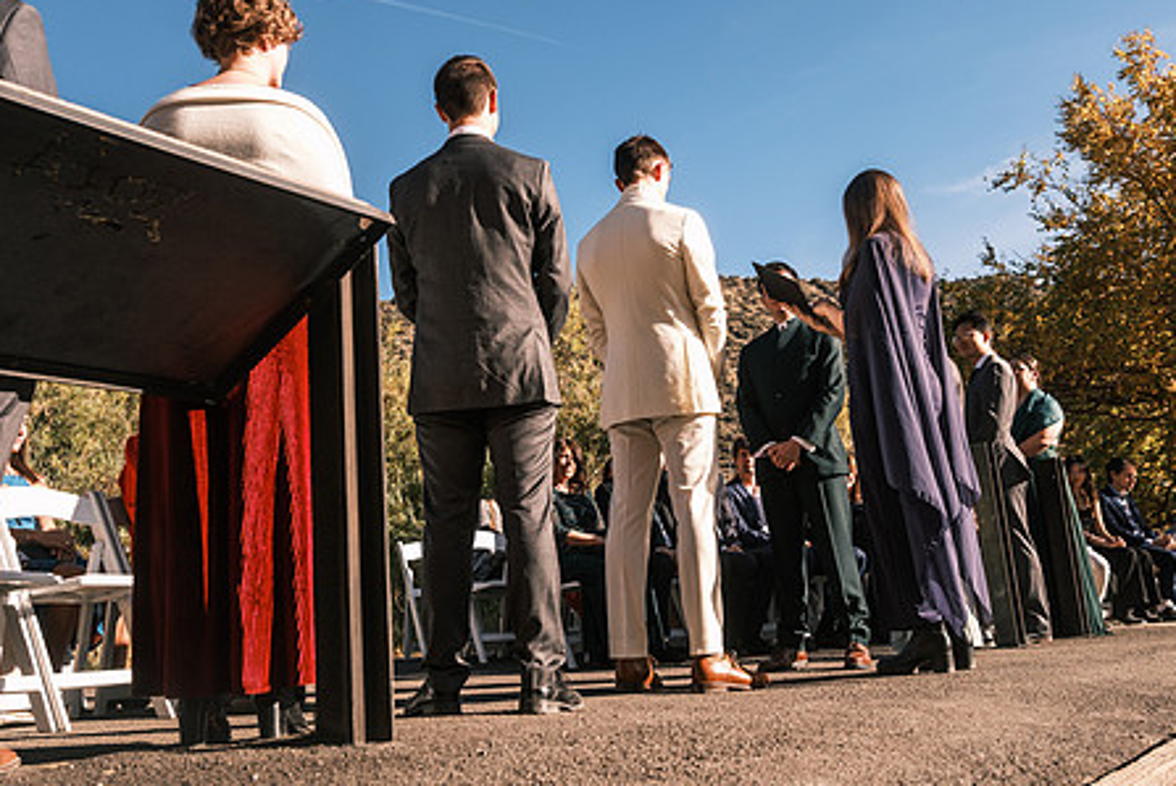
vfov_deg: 37.9
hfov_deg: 54.4
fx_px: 1144
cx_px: 568
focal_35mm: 35
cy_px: 348
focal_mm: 18
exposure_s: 1/1500
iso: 320
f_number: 4
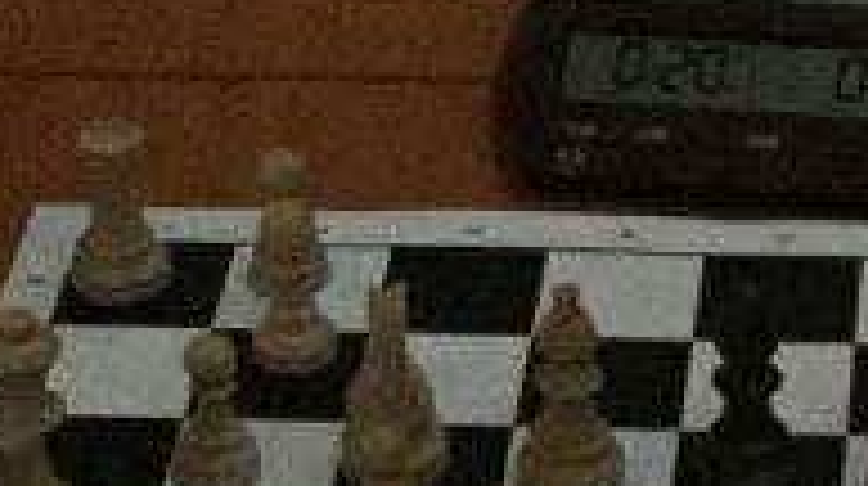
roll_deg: +2.9
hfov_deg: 11.9
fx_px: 4161
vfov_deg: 6.6
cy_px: -189
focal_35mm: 181
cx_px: 688
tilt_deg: -26.3
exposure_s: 1/100
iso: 500
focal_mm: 4.15
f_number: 2.2
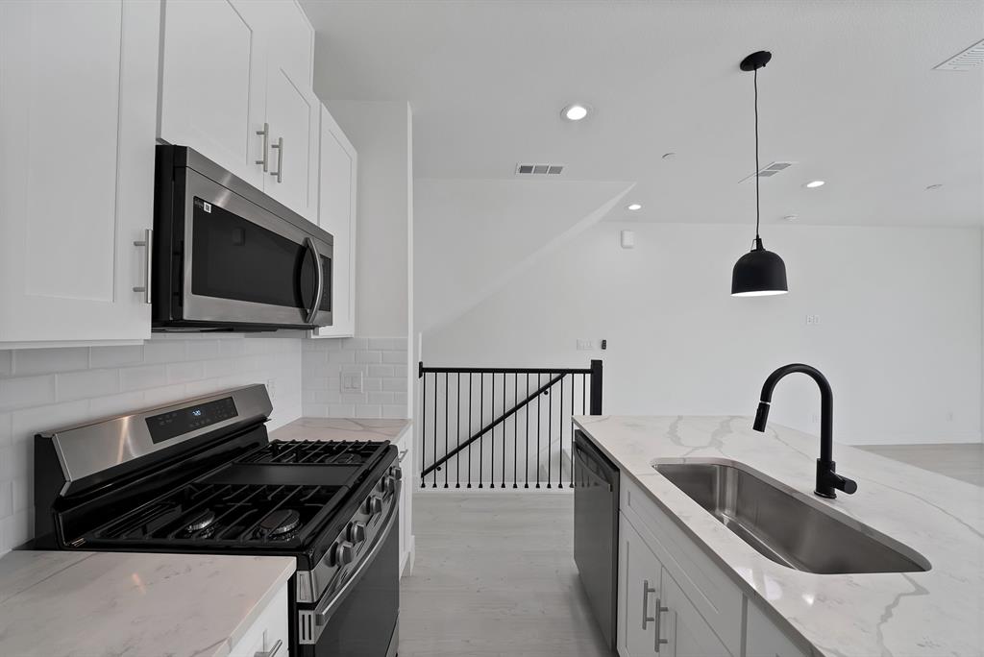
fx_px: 328
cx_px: 492
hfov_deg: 112.6
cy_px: 328
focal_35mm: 12
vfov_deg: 90.1
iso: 640
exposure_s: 1/13
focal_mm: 12
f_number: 9
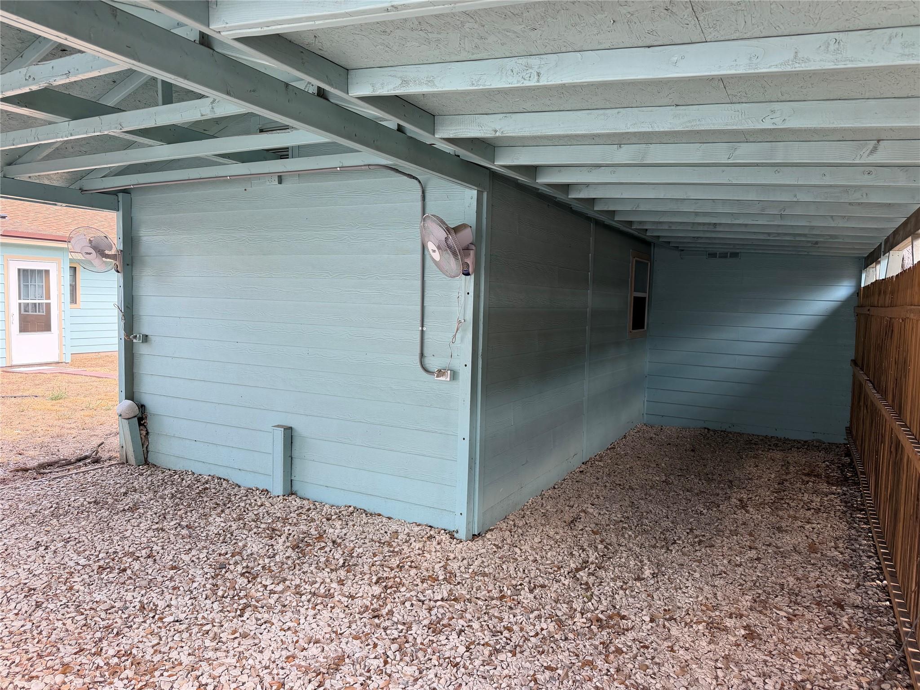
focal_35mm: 24
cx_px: 460
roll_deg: -1.0
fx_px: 638
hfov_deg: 71.6
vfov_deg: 56.8
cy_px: 345
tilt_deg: -4.0
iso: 80
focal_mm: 6.76
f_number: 1.78
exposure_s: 1/212
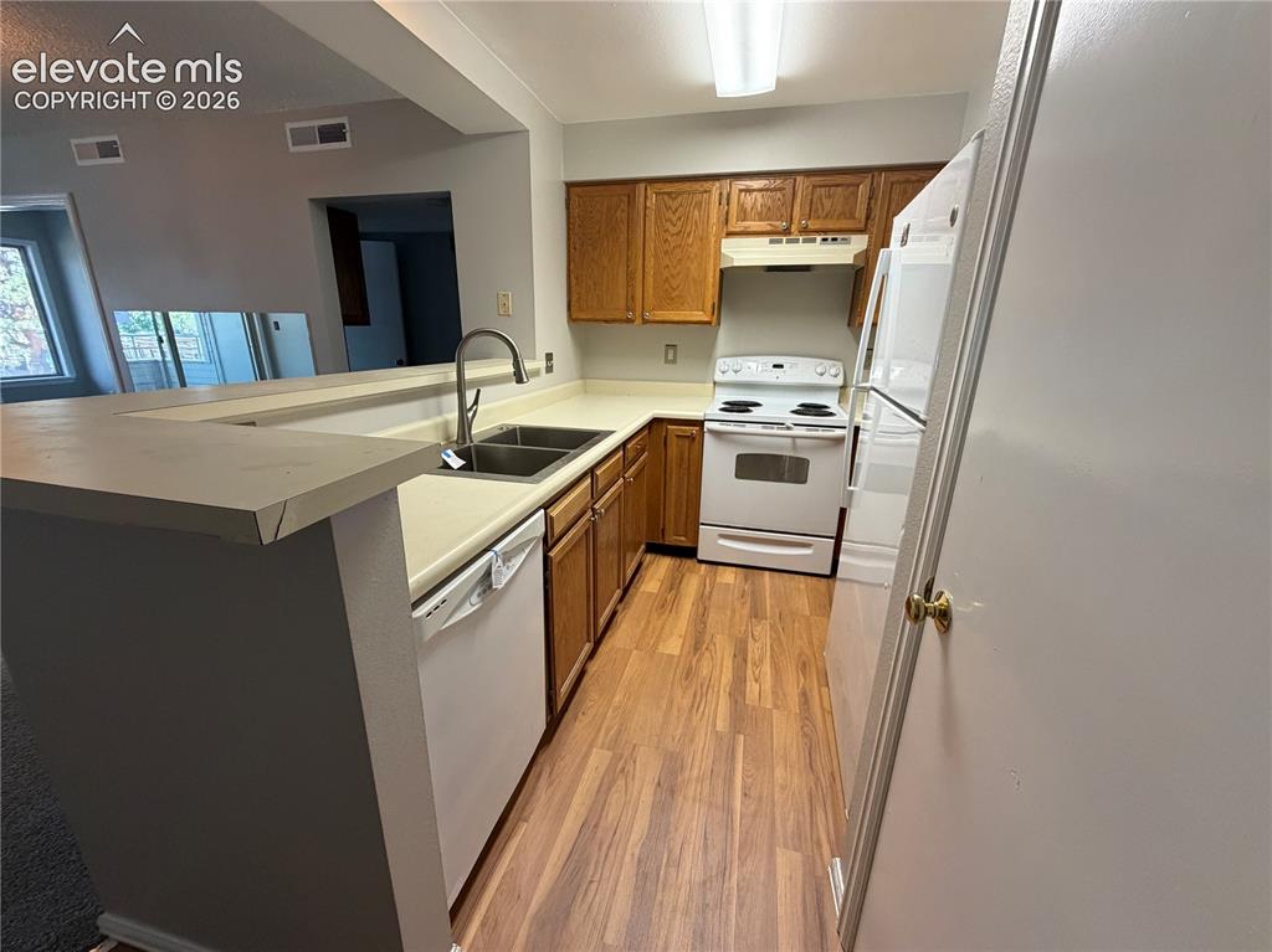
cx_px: 636
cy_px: 476
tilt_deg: -16.2
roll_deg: -1.4
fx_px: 514
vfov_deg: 85.6
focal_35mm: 14
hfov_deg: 102.1
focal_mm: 2.22
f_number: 2.2
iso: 320
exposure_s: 1/120
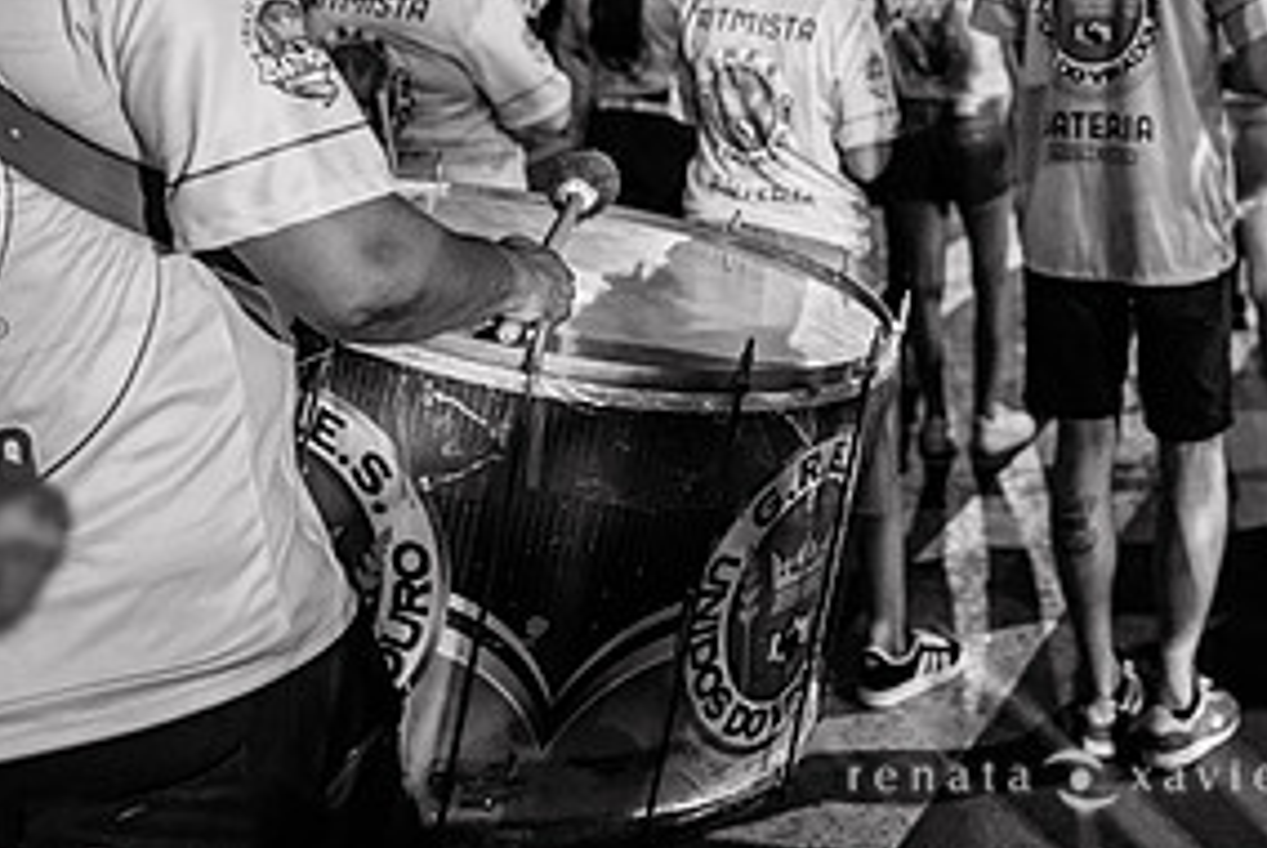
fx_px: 1726
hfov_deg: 38.3
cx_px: 1071
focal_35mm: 49
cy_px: -7
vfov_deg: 26.1
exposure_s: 1/320
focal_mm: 24
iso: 2500
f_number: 1.8
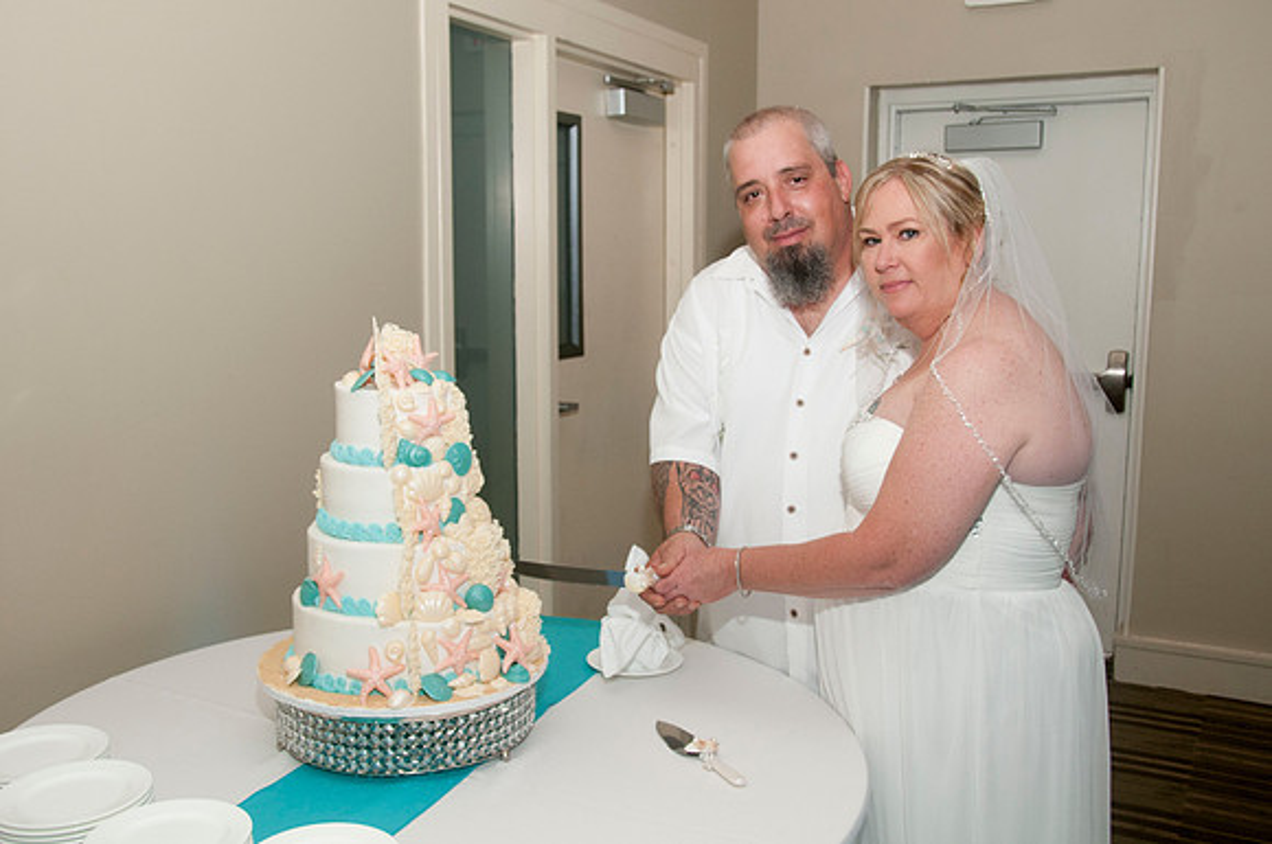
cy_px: 422
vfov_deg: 39.9
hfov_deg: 57.3
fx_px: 1164
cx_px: 636
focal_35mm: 33
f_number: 5.6
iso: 400
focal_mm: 22
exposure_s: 1/250
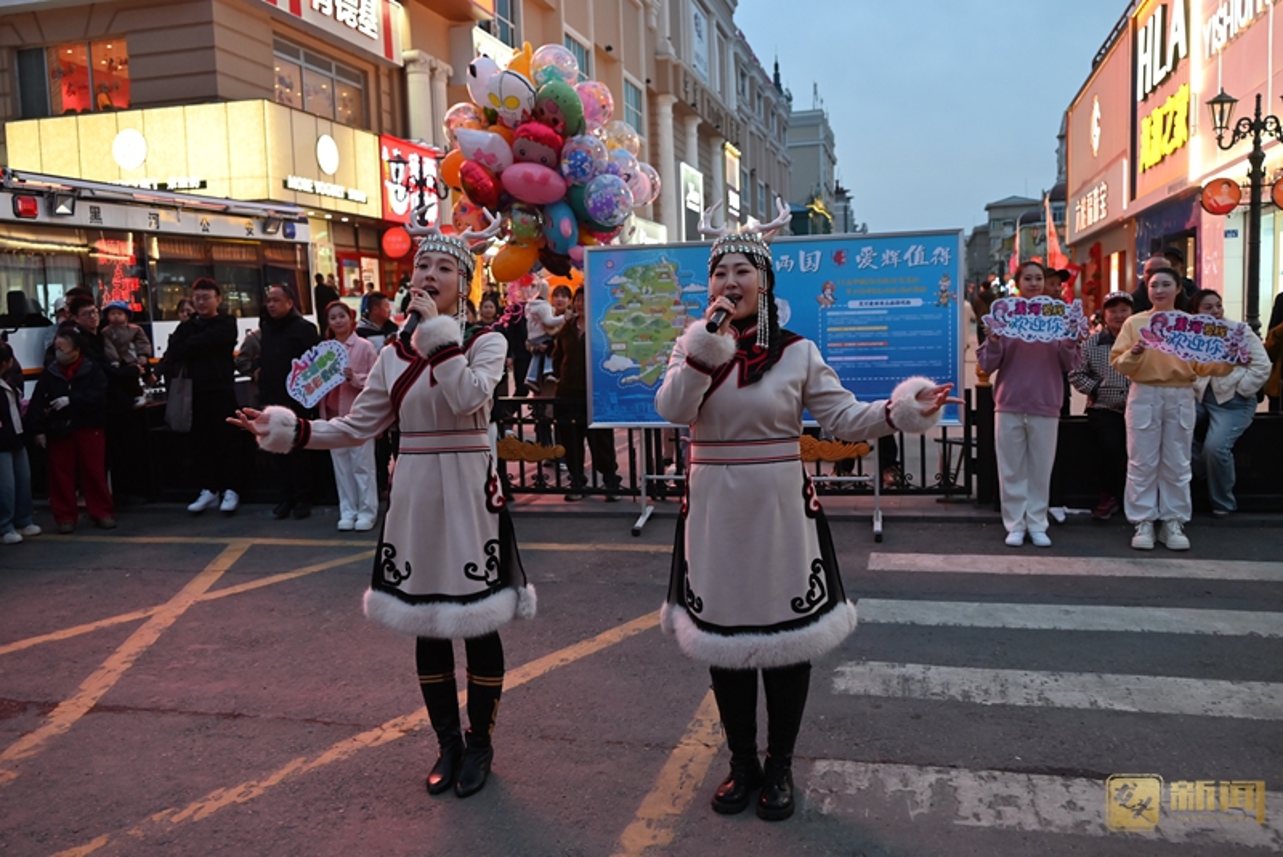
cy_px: 428
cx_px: 642
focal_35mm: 31
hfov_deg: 60.3
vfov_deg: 42.4
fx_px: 1105
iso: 1100
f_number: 4.5
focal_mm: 31
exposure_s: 1/125
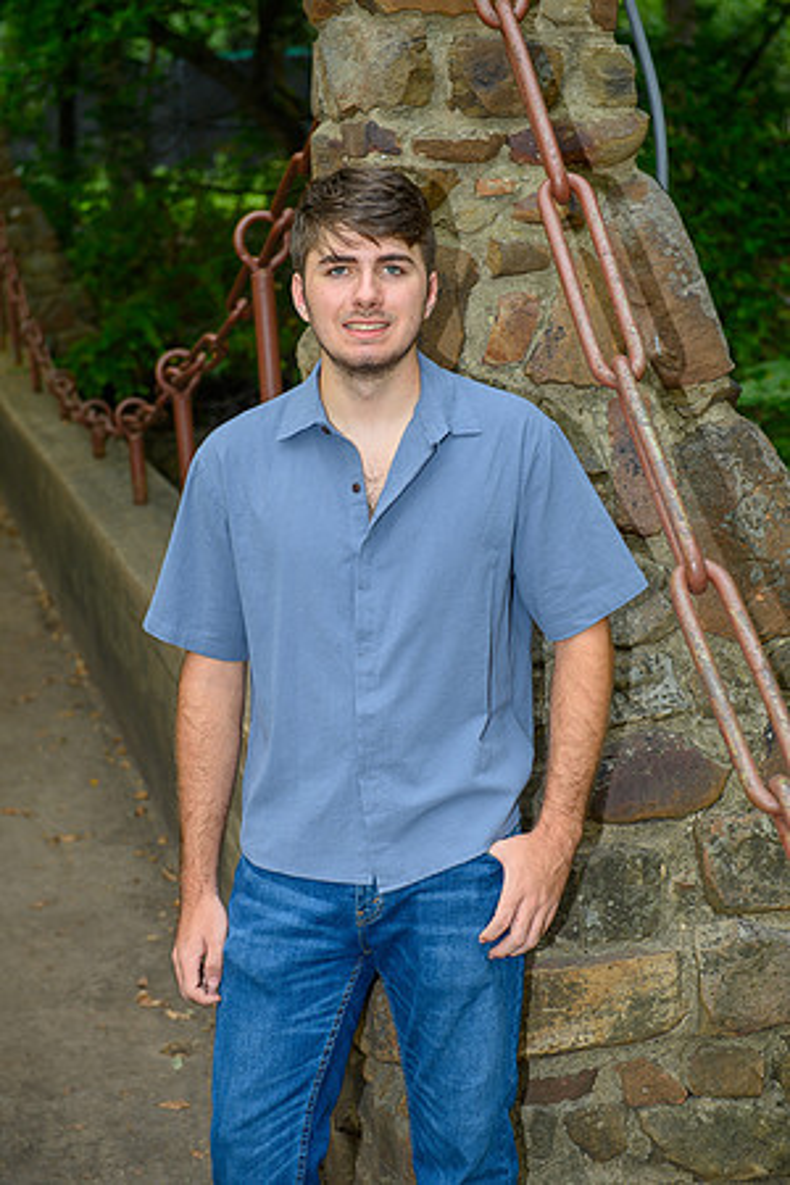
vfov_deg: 28.8
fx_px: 2304
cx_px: 395
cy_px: 592
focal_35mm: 70
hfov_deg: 19.5
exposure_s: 1/60
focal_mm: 70
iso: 200
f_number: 5
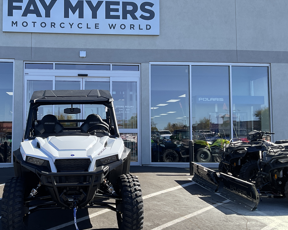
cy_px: 115
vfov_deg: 36.5
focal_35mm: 41
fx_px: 349
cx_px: 93
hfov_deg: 44.1
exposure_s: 1/574
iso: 16
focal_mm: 3
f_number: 1.8
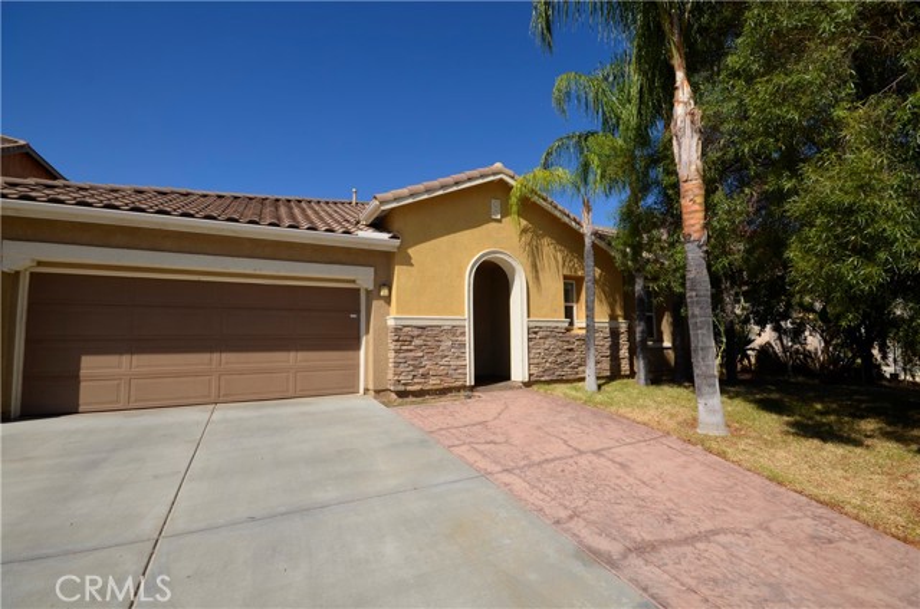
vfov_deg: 77.1
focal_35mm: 15
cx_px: 460
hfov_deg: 100.5
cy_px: 304
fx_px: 383
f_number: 11
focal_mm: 10
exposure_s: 1/200
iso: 100
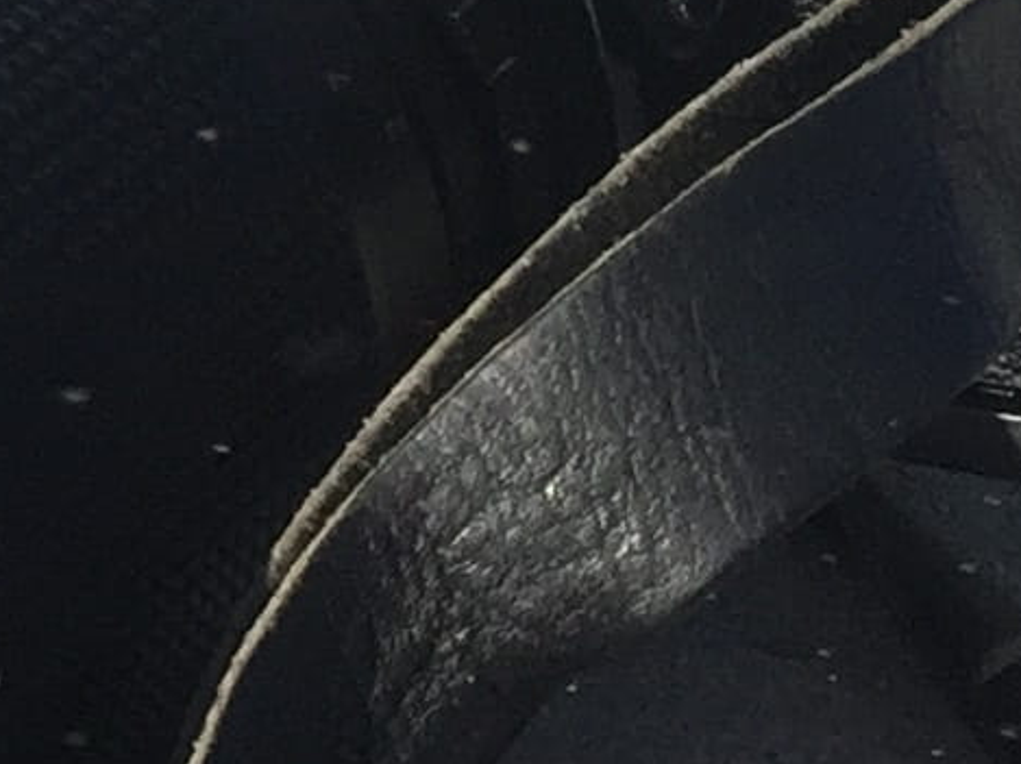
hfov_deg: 9.2
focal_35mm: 202
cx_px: -1036
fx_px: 5953
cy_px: -1389
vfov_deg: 6.8
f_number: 2.2
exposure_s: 1/3049
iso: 32
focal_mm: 4.15
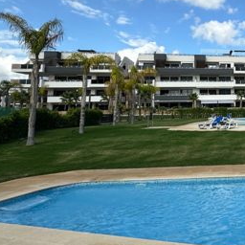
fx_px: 272
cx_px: 264
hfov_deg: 40.2
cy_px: 76
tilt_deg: +7.2
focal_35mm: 34
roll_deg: +1.6
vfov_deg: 47.4
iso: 50
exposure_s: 1/2212
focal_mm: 2.22
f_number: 2.2
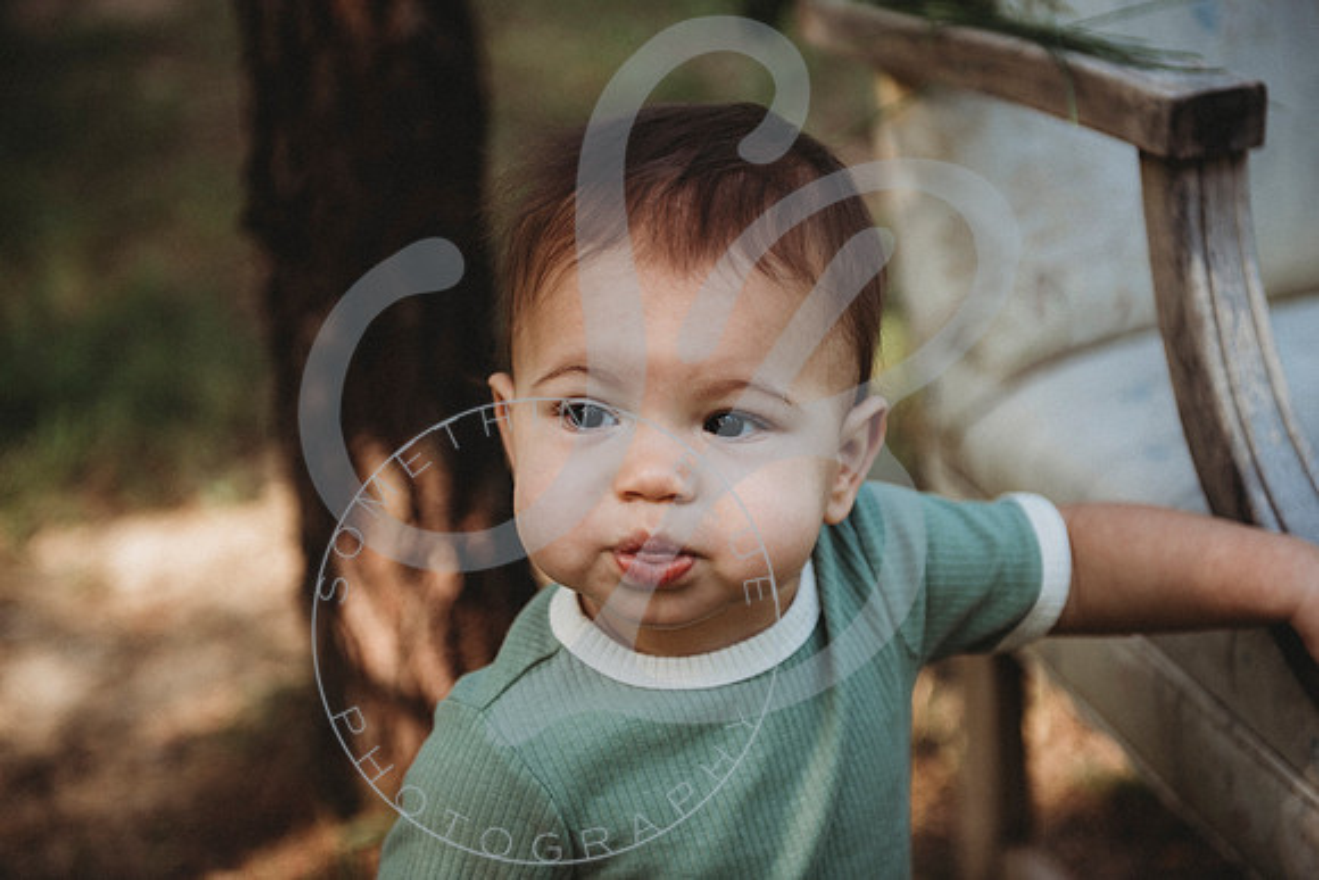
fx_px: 2565
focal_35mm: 70
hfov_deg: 28.8
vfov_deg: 19.5
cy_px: 440
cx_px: 660
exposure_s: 1/250
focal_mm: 70
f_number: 2.8
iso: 100
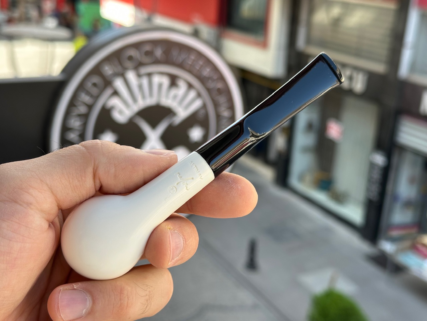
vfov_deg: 30.3
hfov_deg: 39.7
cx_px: 214
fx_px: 592
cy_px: 160
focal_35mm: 48
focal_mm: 6.86
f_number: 1.78
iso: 64
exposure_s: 1/401
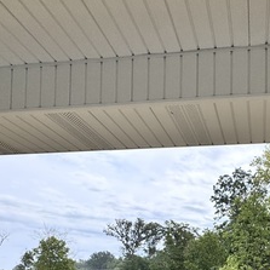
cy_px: 270
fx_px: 327
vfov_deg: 39.6
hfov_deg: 42.7
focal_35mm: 37
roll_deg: -0.8
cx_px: 220
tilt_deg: +1.9
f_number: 2.2
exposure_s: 1/2146
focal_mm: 2.22
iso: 50
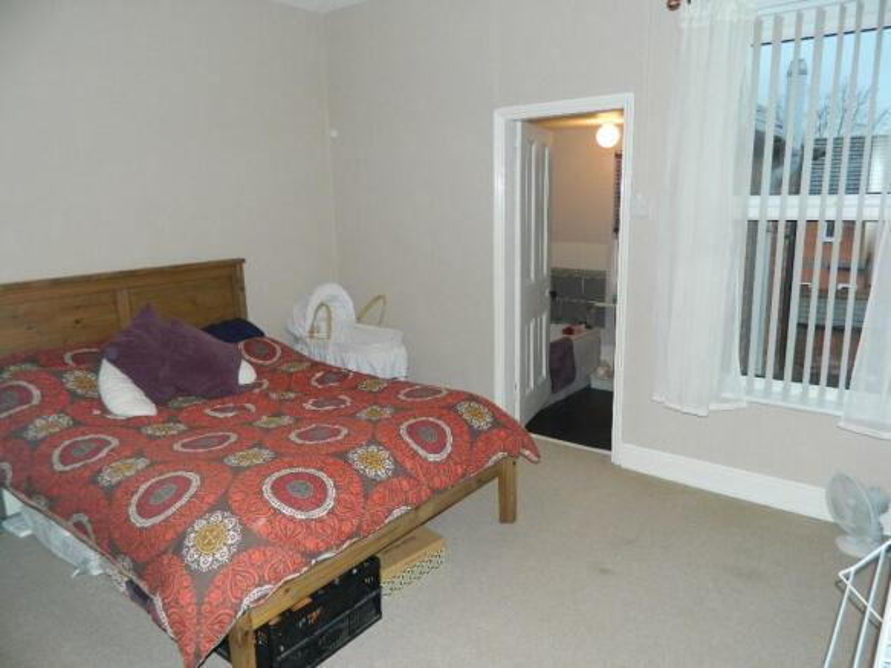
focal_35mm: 25
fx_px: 643
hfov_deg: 69.4
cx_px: 446
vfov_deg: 54.9
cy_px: 334
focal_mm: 4.5
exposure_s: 1/30
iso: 200
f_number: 3.1
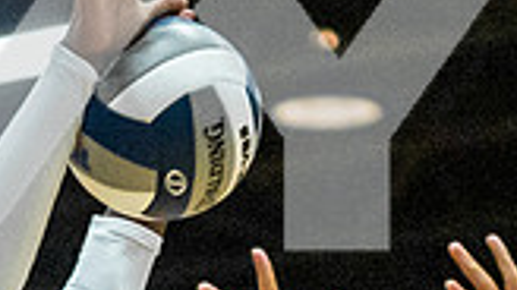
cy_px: 1000
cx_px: -41
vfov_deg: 2.5
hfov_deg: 4.4
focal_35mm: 487
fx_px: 6672
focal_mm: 70
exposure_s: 1/1600
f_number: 2.8
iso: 2000
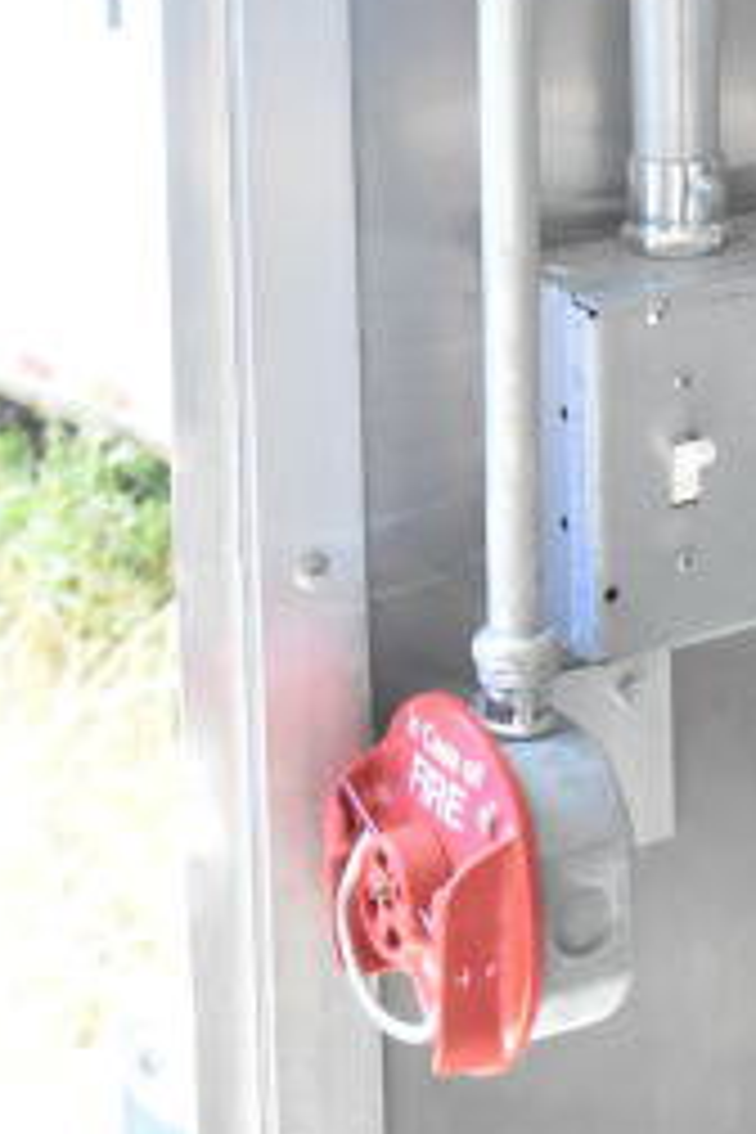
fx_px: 3433
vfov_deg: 17.1
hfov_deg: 12.3
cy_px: -531
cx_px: 860
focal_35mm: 109
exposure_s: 1/125
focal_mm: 20
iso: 1600
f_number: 5.6
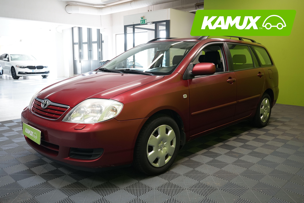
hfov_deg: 61.9
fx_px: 253
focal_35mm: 30
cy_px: 102
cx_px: 152
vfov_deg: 43.6
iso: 1000
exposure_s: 1/30
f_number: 6.3
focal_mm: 30
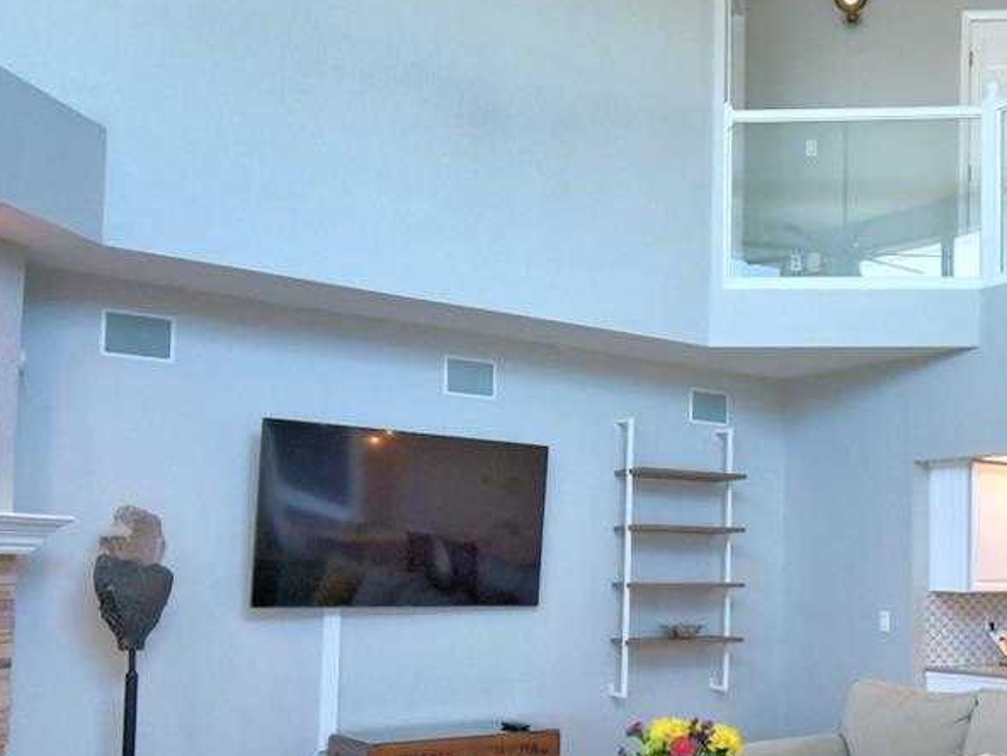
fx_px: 1135
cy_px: 516
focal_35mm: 39
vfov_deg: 36.4
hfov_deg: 45.9
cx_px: 777
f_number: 4.5
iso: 400
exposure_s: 1/100
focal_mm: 10
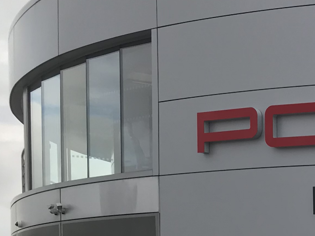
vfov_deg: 14.3
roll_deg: -0.8
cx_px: 546
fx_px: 892
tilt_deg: -0.8
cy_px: 335
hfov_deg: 17.0
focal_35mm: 98
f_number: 1.8
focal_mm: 3.99
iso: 20
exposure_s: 1/939
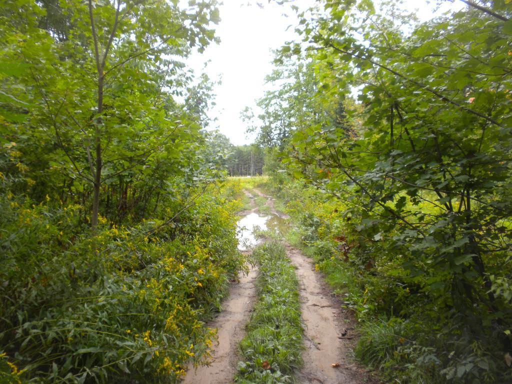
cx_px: 256
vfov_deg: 38.7
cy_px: 192
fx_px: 547
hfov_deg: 50.1
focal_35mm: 37
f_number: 3.5
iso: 64
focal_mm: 6.6
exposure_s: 1/102
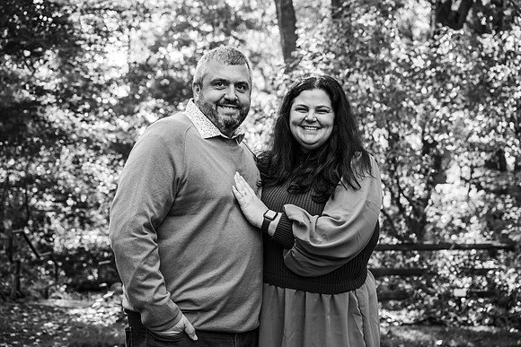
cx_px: 260
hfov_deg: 33.4
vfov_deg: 22.6
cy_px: 174
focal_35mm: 60
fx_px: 868
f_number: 5
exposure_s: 1/250
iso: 400
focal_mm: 60
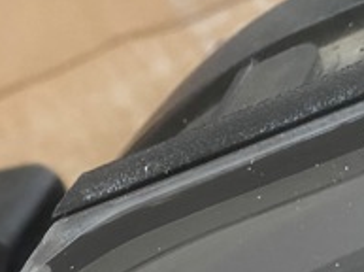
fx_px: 871
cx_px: 25
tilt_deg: -63.5
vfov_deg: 17.0
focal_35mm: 83
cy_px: 322
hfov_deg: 22.9
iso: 500
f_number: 1.8
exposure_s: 1/57
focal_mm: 4.25
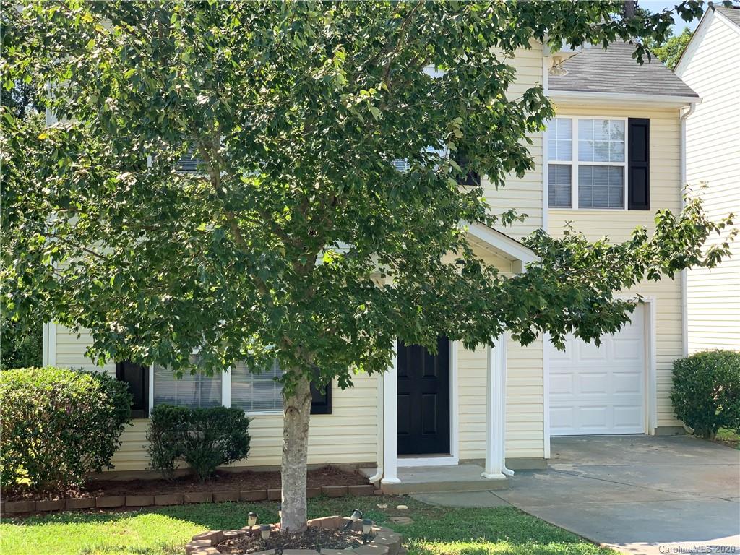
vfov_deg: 28.0
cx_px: 370
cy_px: 278
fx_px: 1112
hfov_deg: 36.8
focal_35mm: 52
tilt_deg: +3.1
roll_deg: +0.0
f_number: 2.4
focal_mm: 6
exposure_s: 1/207
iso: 16
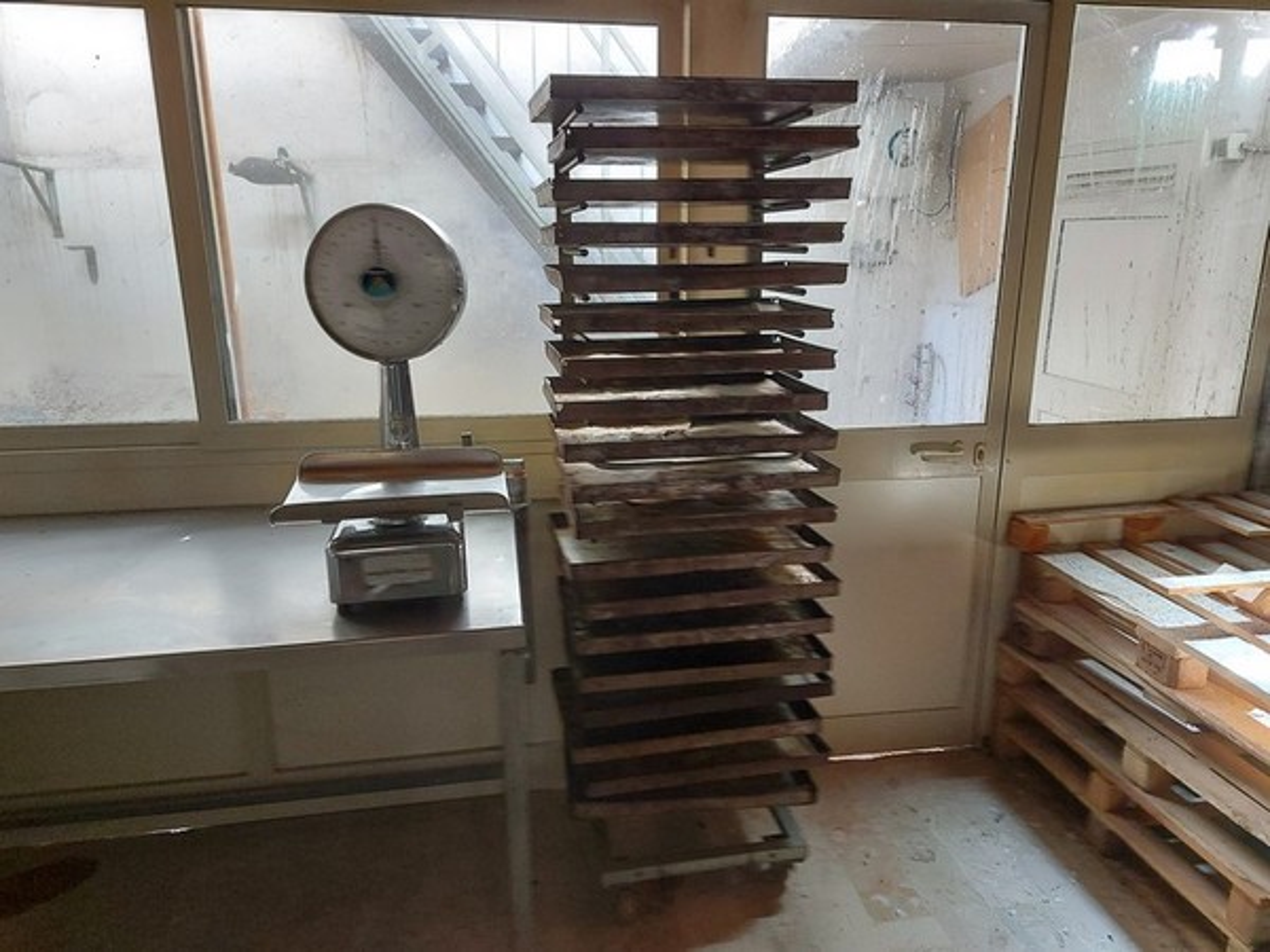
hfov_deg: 71.6
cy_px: 476
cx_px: 635
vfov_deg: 56.8
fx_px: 881
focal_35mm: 24
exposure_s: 1/33
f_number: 1.8
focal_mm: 5.23
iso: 400
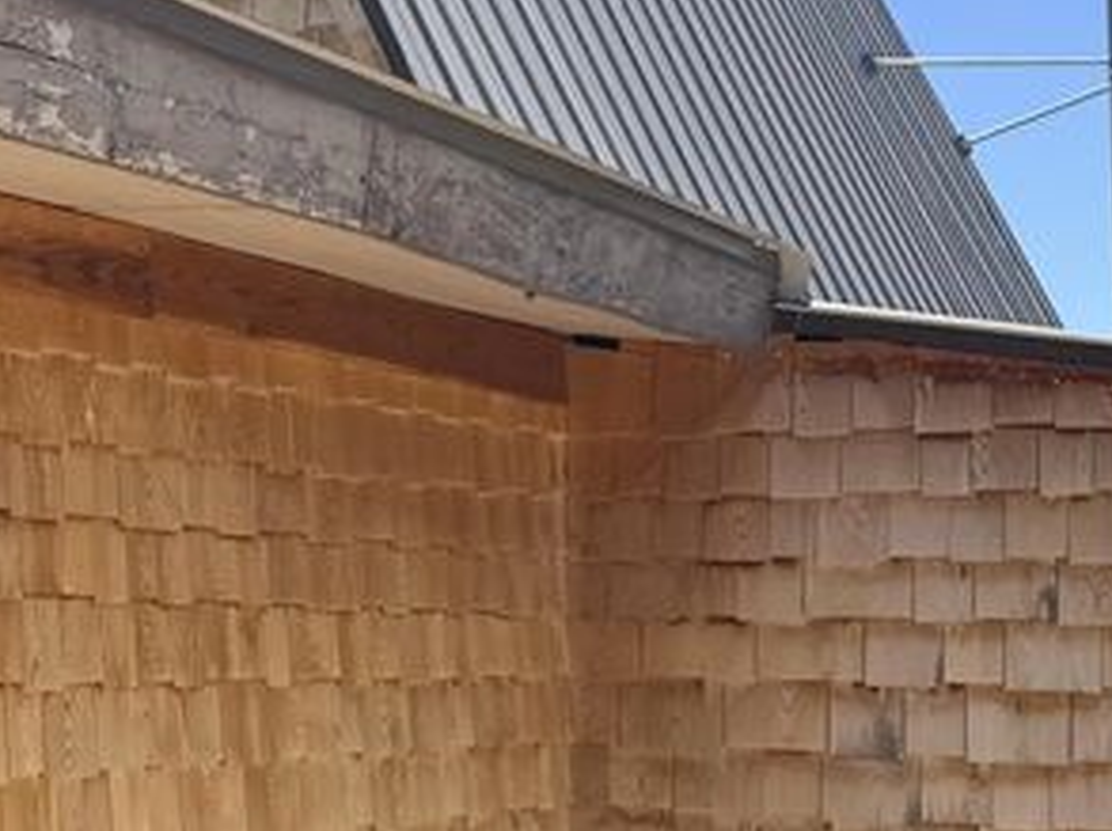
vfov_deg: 17.5
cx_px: -68
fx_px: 2695
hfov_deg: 22.2
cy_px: 444
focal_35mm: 84
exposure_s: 1/1901
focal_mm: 6.76
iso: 80
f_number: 1.78
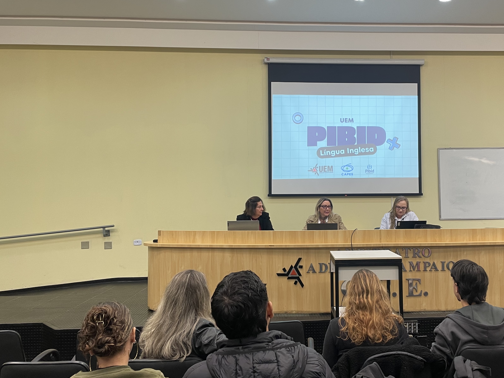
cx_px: 314
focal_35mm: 33
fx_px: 480
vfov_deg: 42.9
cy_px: 188
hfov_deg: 54.7
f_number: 1.6
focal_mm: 4.2
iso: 80
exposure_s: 1/60
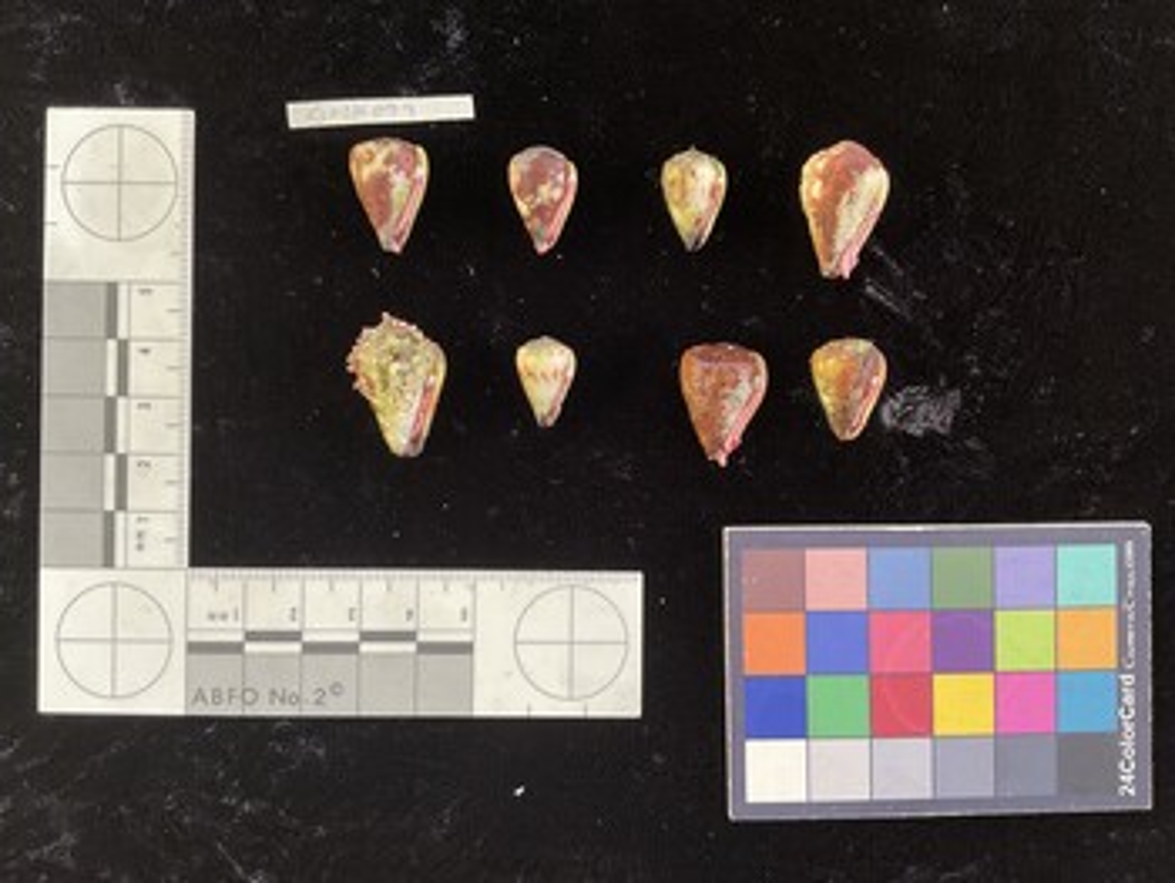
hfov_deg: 61.6
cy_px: 442
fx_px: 985
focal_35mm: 29
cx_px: 588
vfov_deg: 48.3
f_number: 1.8
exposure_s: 1/50
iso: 64
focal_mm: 3
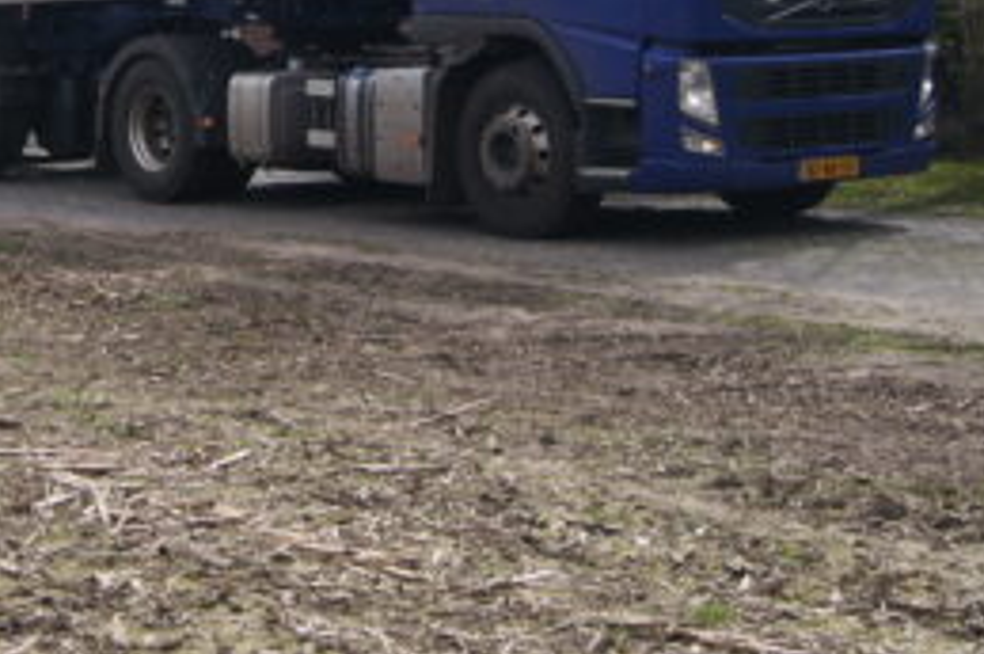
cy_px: -55
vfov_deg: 15.0
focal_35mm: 89
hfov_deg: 22.4
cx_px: 114
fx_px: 2430
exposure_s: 1/200
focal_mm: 24
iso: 100
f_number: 8
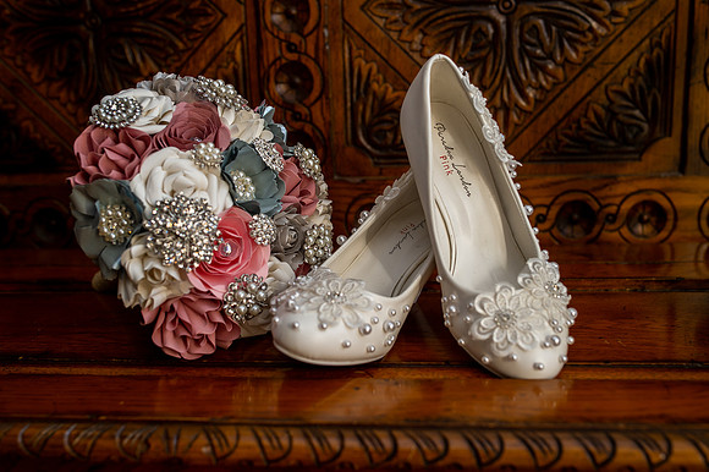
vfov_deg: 35.7
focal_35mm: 37
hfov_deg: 51.6
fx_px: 733
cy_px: 236
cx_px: 355
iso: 160
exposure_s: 1/80
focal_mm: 35
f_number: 4
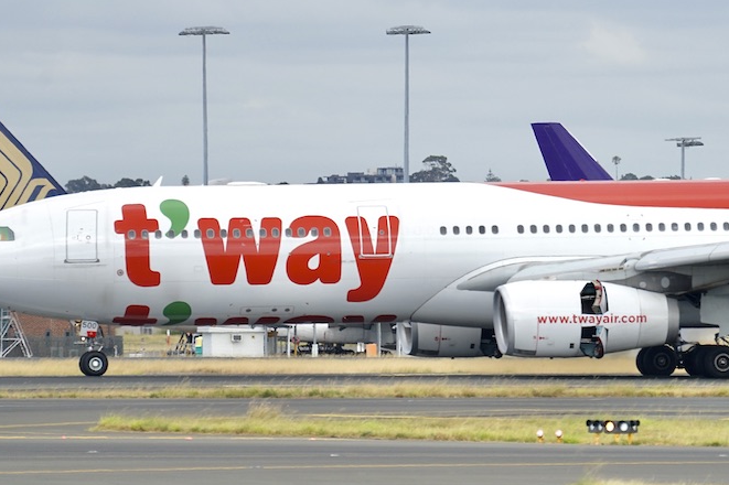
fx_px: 7347
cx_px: 308
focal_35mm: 363
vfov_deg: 3.8
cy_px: 270
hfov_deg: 5.7
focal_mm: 300
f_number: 5.6
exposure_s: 1/1250
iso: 320
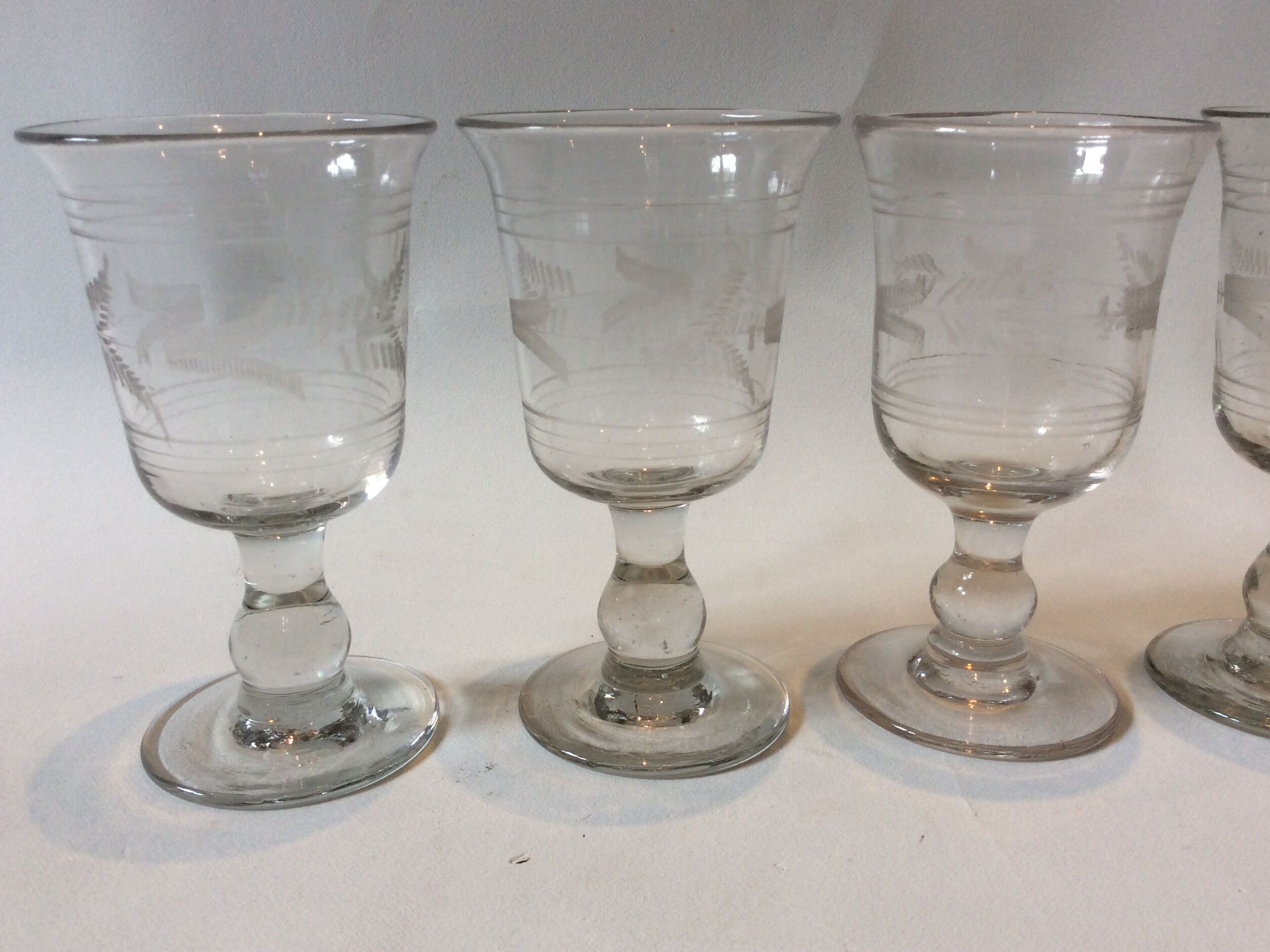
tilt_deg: -19.3
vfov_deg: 42.9
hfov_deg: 55.4
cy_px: 479
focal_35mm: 33
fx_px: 1211
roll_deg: +2.1
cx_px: 644
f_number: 2.4
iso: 50
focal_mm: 3.3
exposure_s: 1/50
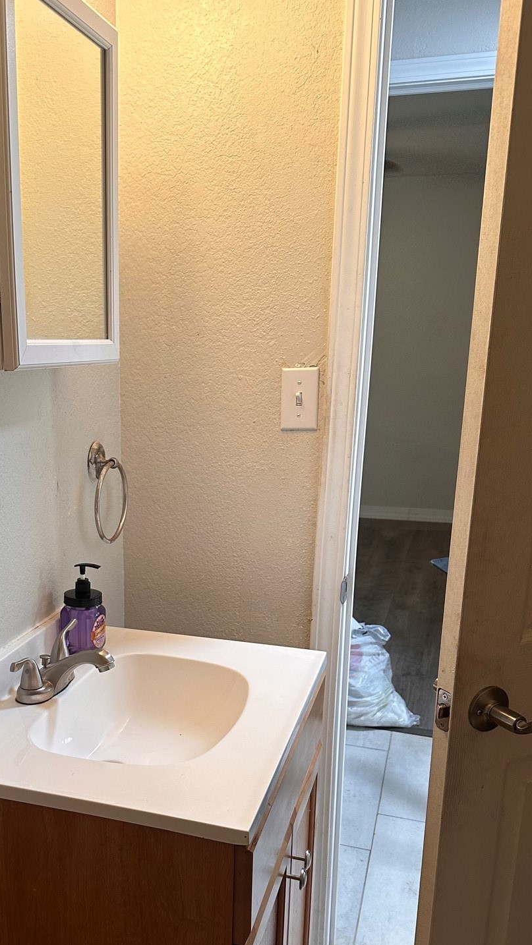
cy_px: 590
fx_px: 877
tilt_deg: -16.4
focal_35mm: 35
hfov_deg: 33.1
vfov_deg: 56.0
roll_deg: +0.2
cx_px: 131
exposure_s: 1/60
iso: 160
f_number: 1.78
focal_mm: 6.86
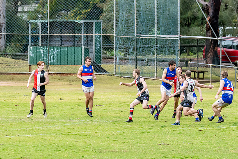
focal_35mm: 420
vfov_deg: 3.3
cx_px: 144
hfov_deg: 4.9
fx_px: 2776
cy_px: 89
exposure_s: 1/3200
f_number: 7.1
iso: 1250
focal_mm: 220
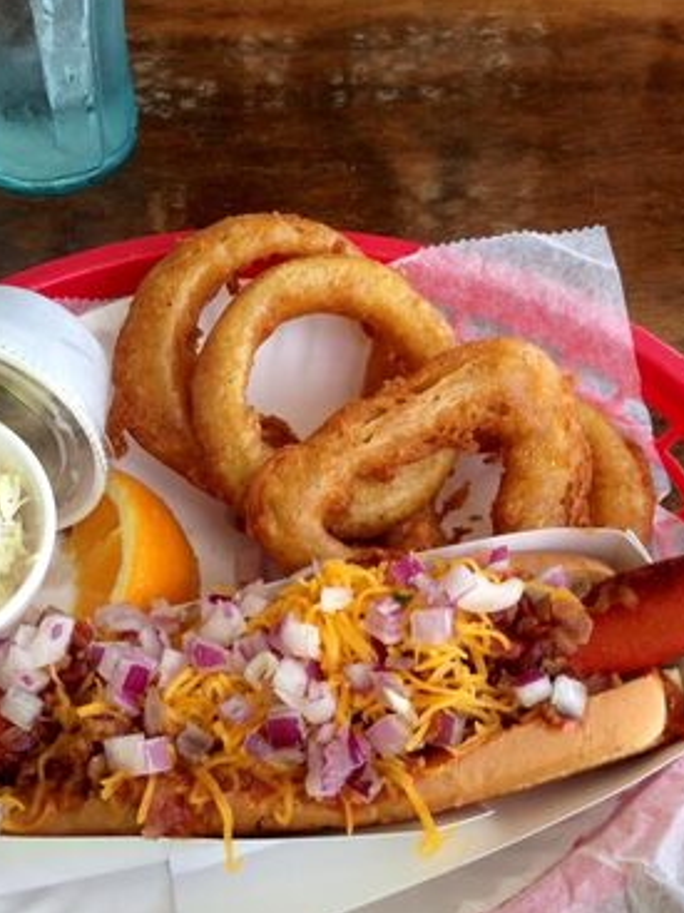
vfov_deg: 42.1
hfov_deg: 32.0
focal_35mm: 45
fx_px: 1186
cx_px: 249
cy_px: 454
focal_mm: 4.13
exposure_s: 1/153
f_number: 2.4
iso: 50
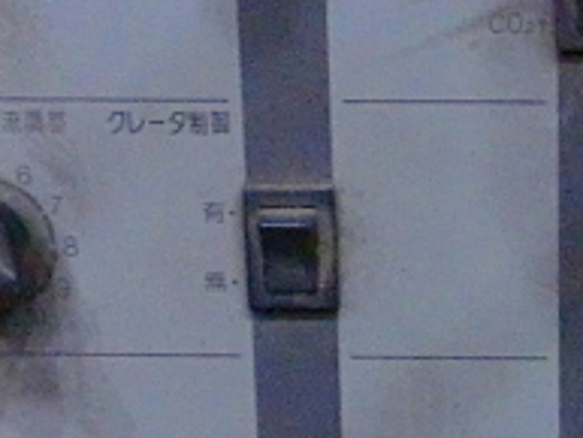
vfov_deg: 12.7
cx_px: 562
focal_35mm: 116
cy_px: 378
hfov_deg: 16.7
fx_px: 1955
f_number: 3.1
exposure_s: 1/60
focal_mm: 6.3
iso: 1000
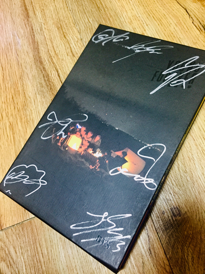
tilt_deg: -64.5
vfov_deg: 61.7
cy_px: 137
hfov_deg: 48.2
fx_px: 229
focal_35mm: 29
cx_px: 102
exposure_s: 1/30
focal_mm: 4.15
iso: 200
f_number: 2.2
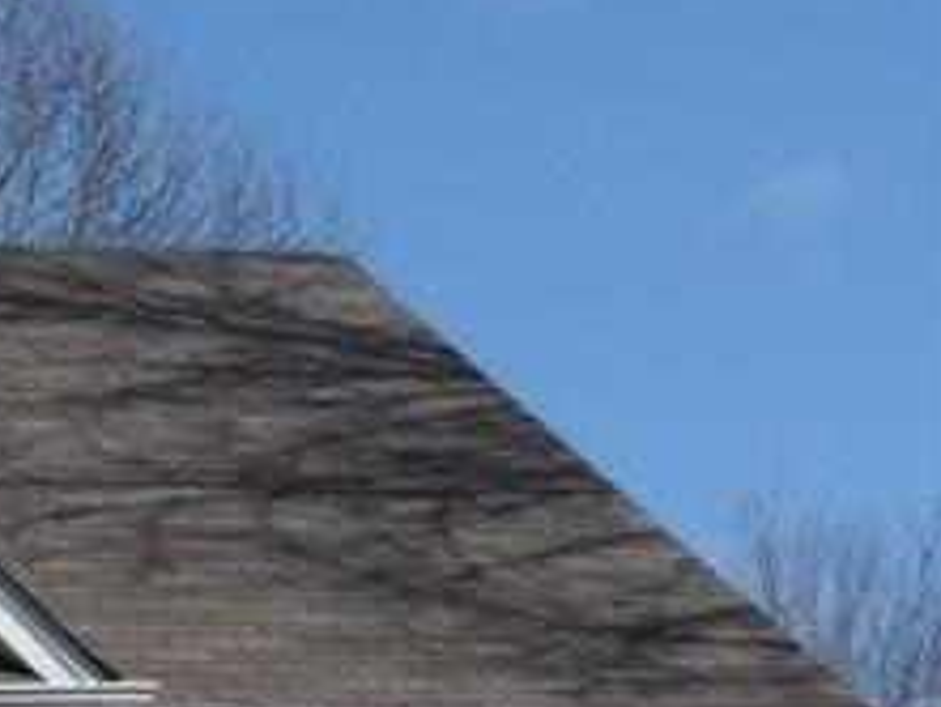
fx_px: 4406
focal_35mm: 162
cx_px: -1228
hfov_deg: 10.6
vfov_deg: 8.9
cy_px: 1101
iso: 80
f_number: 3.3
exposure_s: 1/1250
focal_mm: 6.2
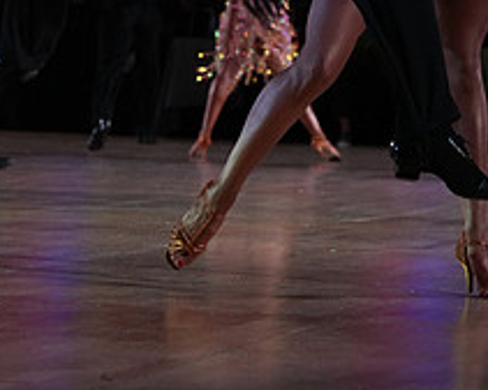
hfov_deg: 7.3
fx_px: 3800
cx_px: 399
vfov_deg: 5.8
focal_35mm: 263
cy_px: -166
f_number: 5
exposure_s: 1/400
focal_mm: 102
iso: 2500
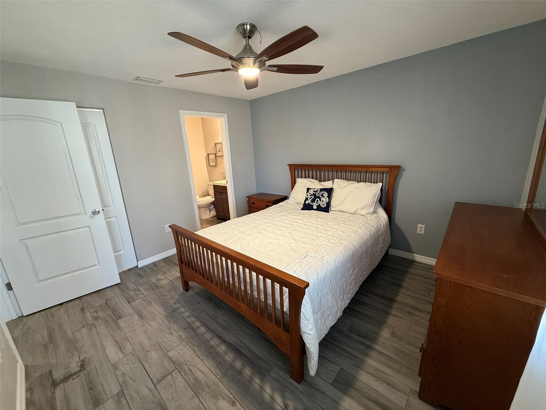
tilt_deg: -14.0
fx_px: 221
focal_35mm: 14
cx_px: 273
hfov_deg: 102.1
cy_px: 205
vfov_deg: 85.7
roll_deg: +2.7
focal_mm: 2.22
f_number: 2.2
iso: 200
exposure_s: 1/60
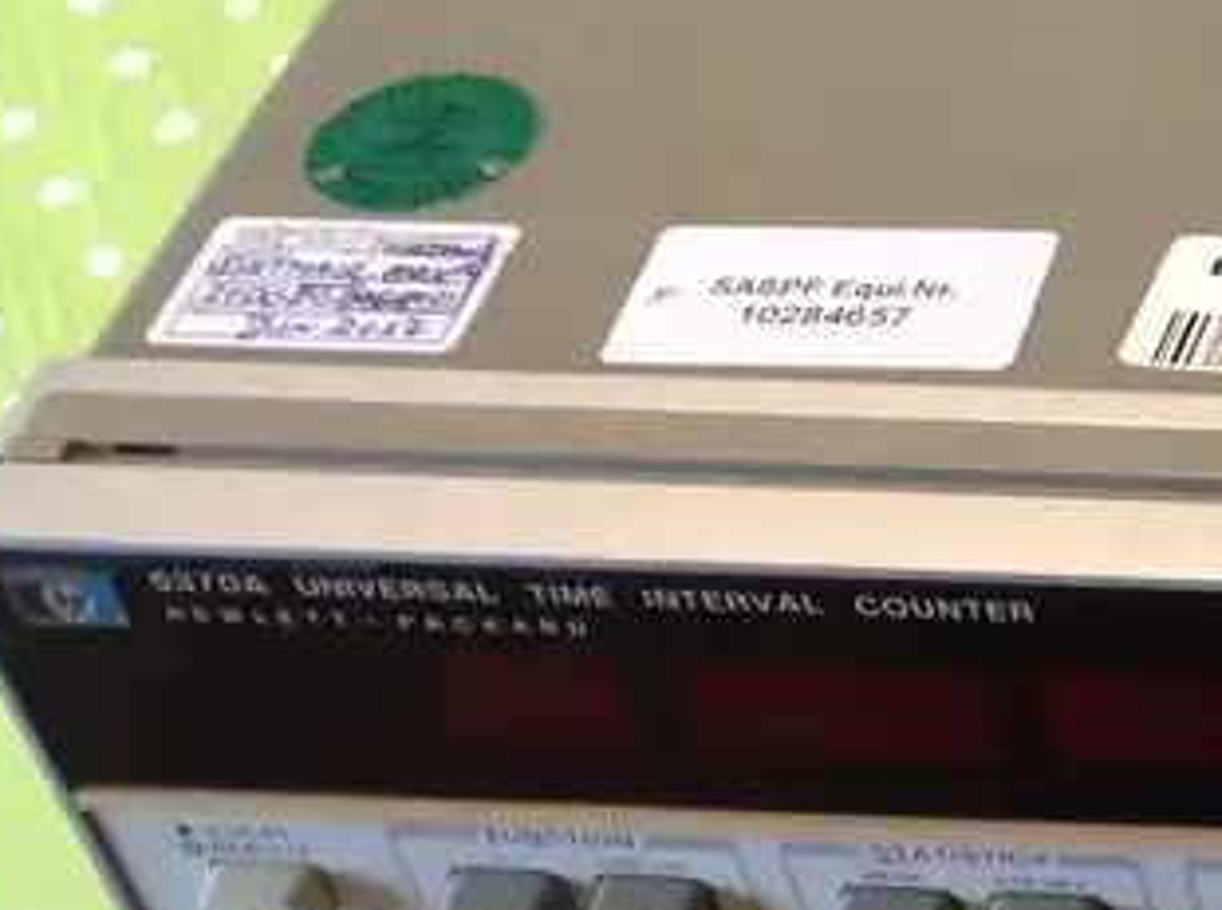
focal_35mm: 113
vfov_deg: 13.1
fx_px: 3980
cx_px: 1912
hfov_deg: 15.8
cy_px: 485
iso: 64
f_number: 2.4
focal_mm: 4.28
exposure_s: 1/17
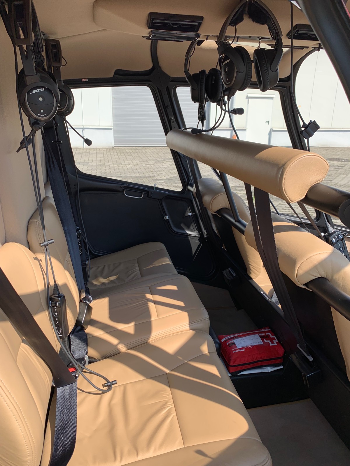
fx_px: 351
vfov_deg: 67.3
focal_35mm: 26
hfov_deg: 53.1
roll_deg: -1.2
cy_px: 233
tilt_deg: -17.0
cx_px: 175
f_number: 1.8
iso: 25
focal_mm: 4.25
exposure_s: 1/835
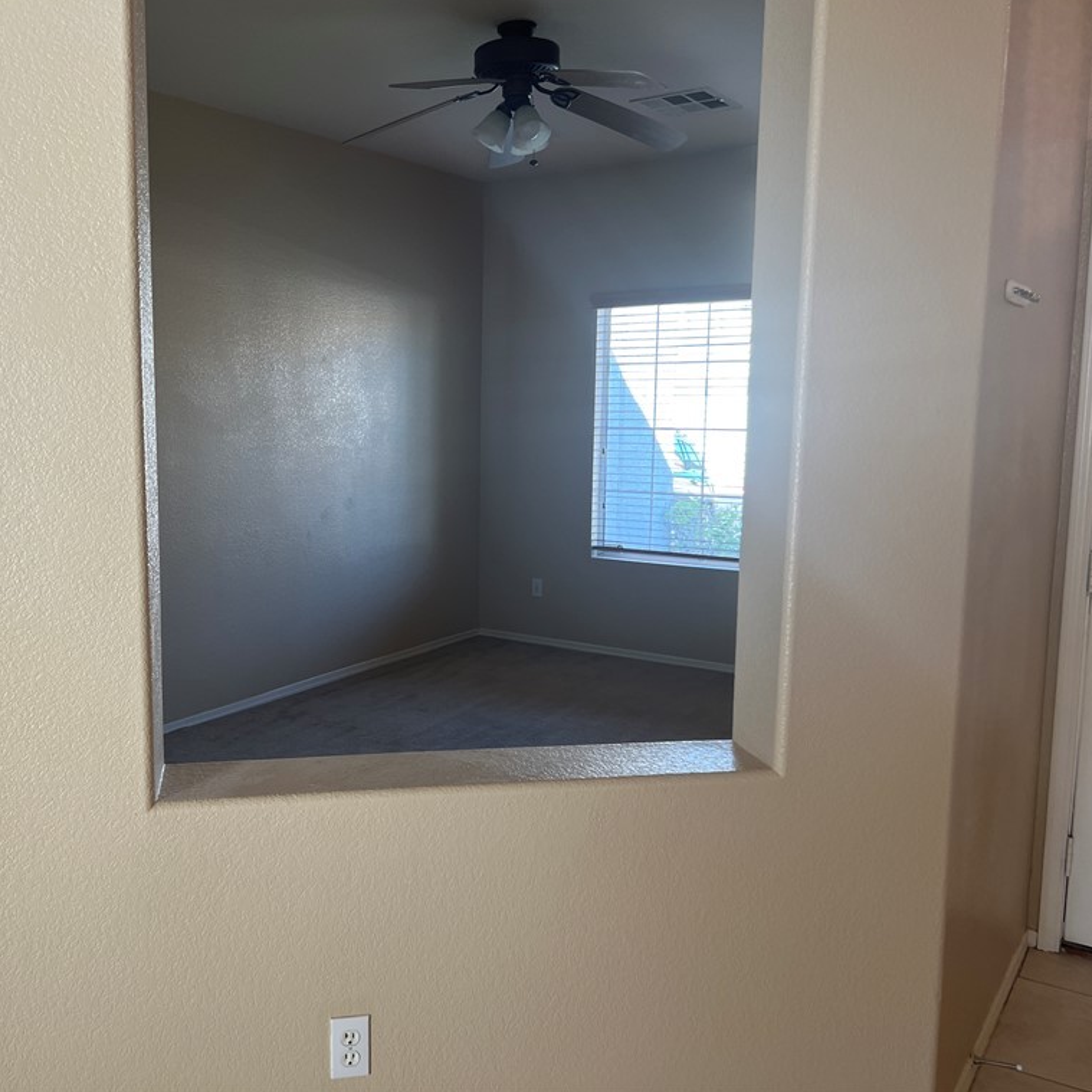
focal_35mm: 31
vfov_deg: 52.5
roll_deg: -0.7
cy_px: 542
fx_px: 1106
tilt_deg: -7.7
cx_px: 411
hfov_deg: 52.0
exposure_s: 1/120
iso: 64
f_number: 1.5
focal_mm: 5.7
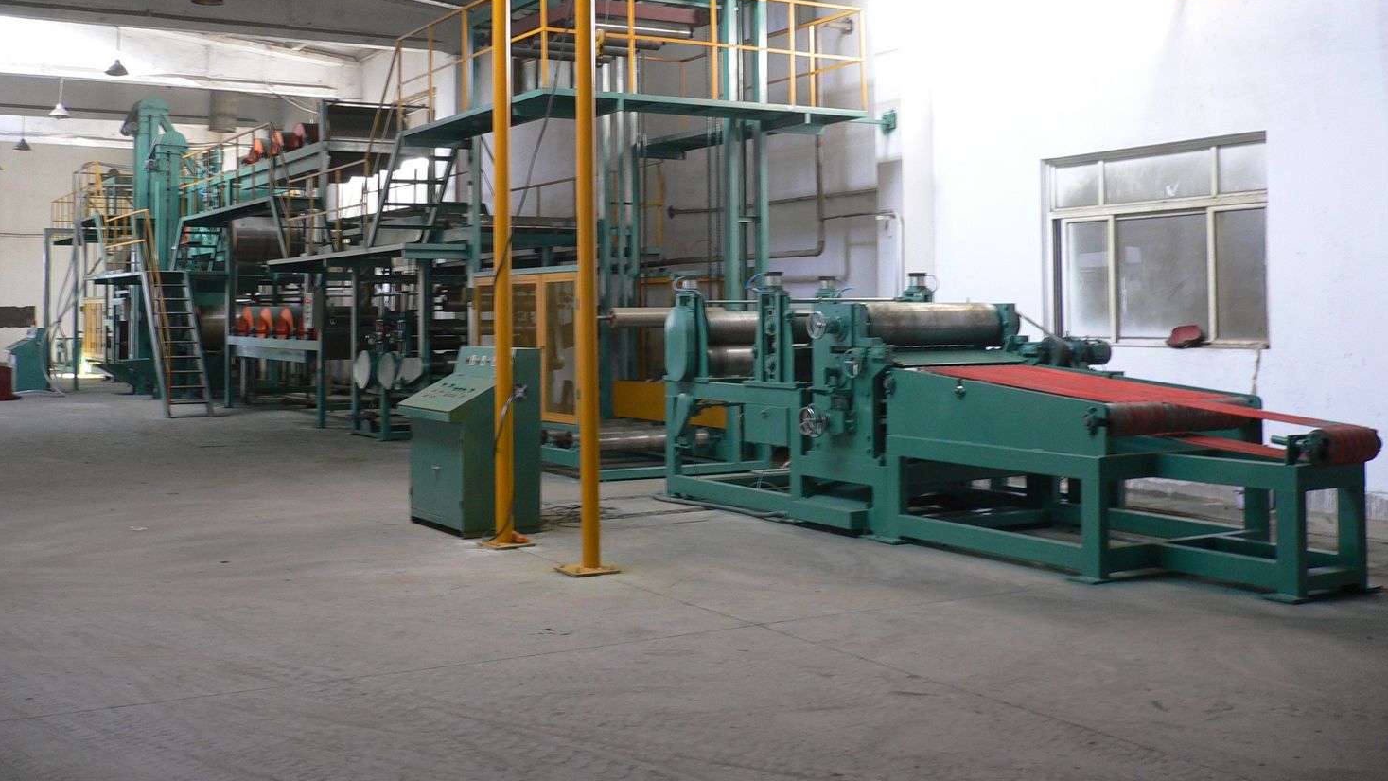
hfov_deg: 51.6
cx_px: 692
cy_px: 268
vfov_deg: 30.2
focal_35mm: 39
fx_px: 1435
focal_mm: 5.8
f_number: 2.8
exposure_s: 1/20
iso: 100
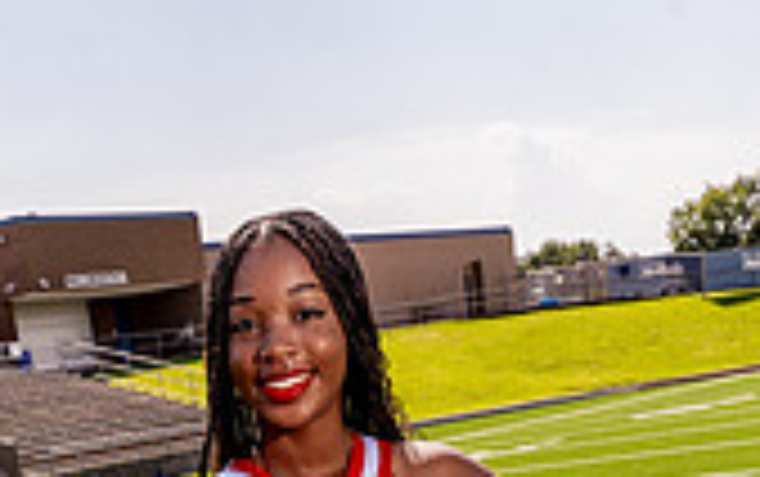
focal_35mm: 76
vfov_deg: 14.0
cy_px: 1008
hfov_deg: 27.0
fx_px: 1576
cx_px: 288
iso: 100
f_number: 7.1
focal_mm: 28
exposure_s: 1/250
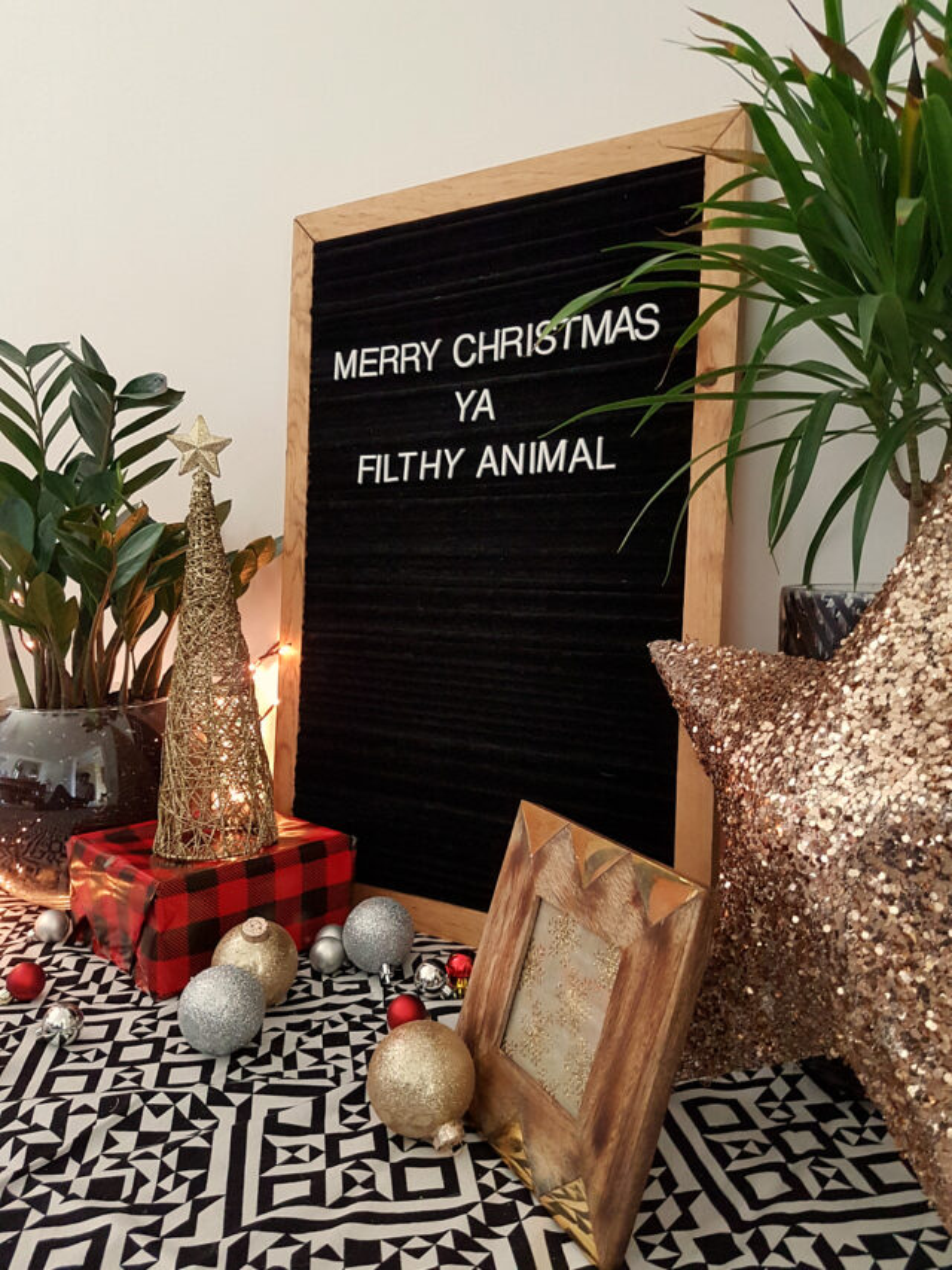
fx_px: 953
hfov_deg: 53.1
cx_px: 476
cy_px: 635
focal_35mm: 26
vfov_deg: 67.3
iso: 200
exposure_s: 1/13
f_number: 1.7
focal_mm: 4.2
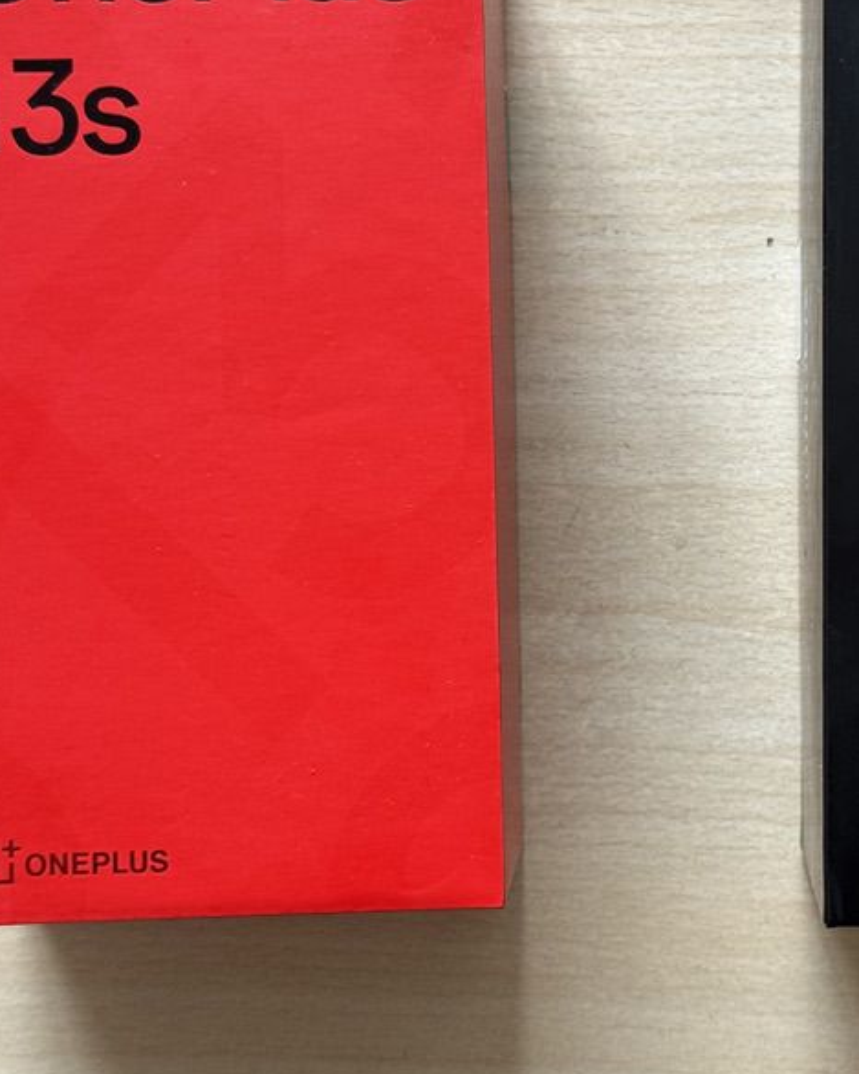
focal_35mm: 80
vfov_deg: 23.8
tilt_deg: -87.9
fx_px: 2542
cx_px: 698
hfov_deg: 19.0
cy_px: 423
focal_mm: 6.76
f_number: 1.78
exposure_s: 1/60
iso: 160
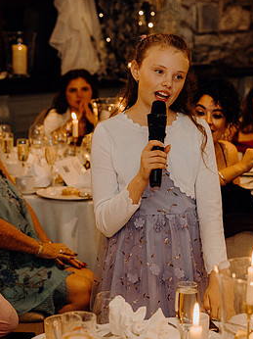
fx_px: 1103
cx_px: 174
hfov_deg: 13.1
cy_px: 169
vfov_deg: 17.4
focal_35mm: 113
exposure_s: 1/160
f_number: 3.5
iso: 2500
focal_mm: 70
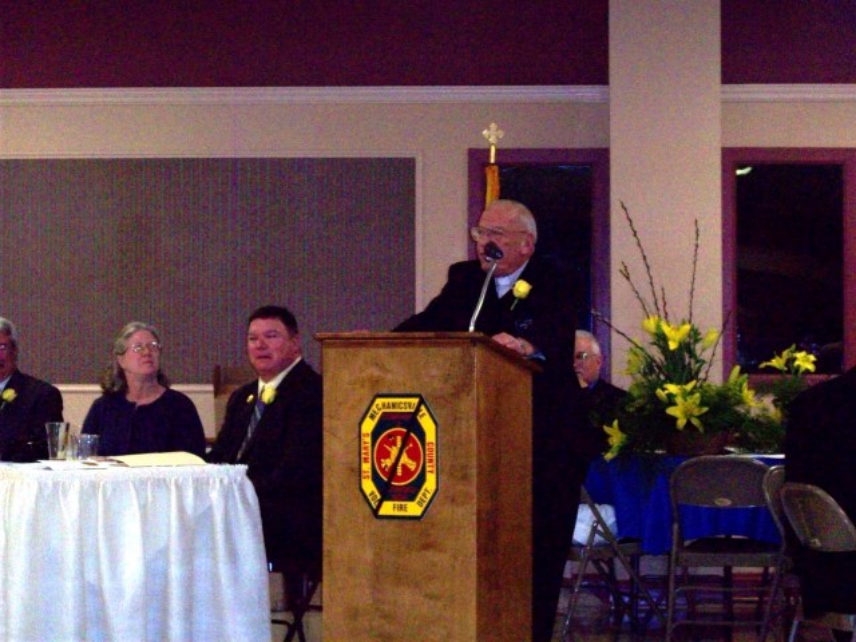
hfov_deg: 17.7
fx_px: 2745
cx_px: 428
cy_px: 321
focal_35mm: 111
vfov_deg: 13.3
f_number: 5.2
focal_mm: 18.6
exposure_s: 1/90.2
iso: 200
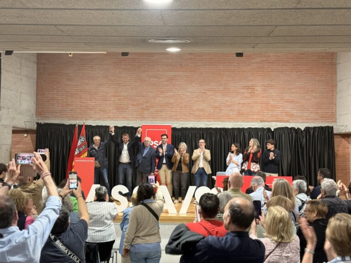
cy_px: 132
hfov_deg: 39.7
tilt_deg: +4.1
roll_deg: -0.9
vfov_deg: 30.3
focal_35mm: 48
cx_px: 176
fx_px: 487
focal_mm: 6.76
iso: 200
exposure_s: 1/50
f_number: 1.78
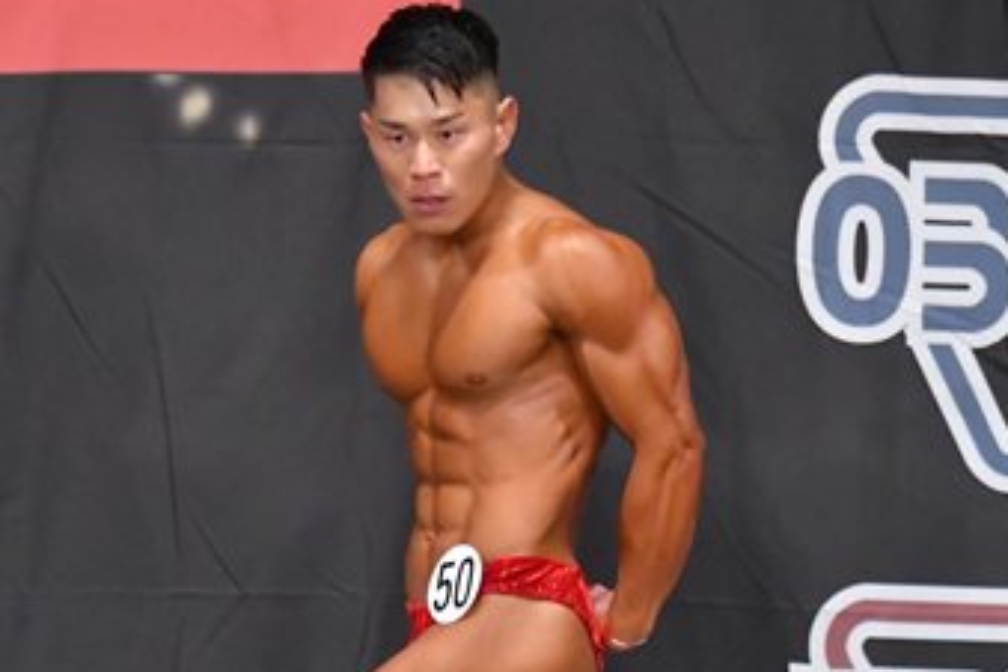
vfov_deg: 2.7
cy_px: 550
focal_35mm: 514
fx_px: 14391
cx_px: 415
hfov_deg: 4.0
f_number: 5.6
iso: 6400
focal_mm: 150
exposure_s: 1/400
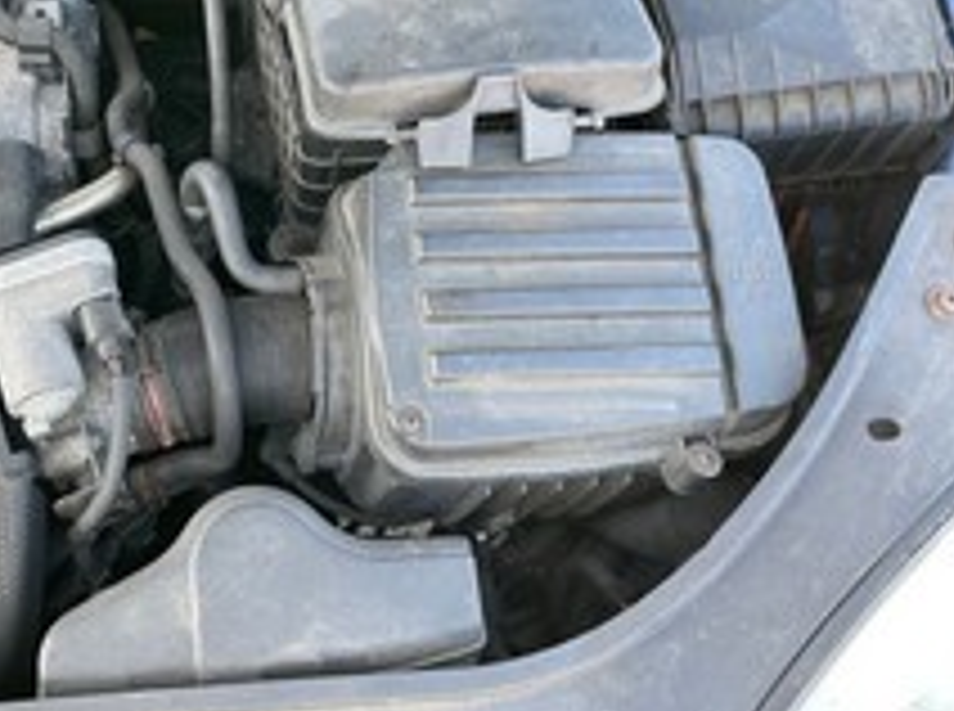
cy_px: 220
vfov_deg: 33.1
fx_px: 1182
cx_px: 202
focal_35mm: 43
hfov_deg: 42.2
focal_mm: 4.2
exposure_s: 1/121
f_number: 1.6
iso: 40
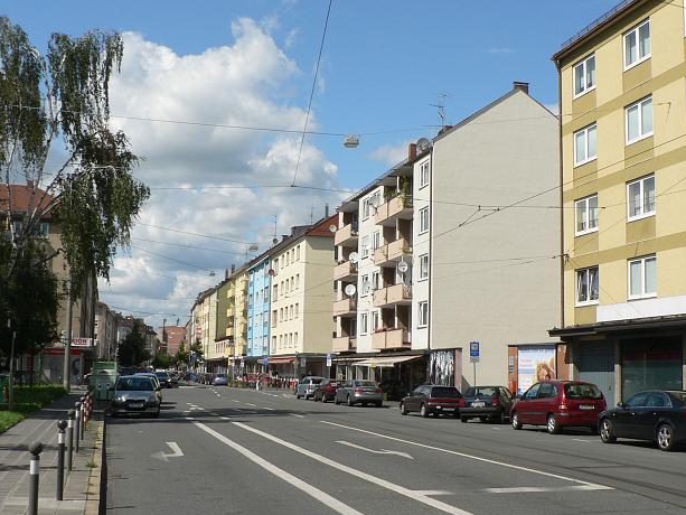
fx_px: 932
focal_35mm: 47
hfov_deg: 40.4
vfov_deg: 30.9
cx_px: 348
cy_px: 263
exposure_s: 1/640
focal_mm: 6
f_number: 5.6
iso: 80
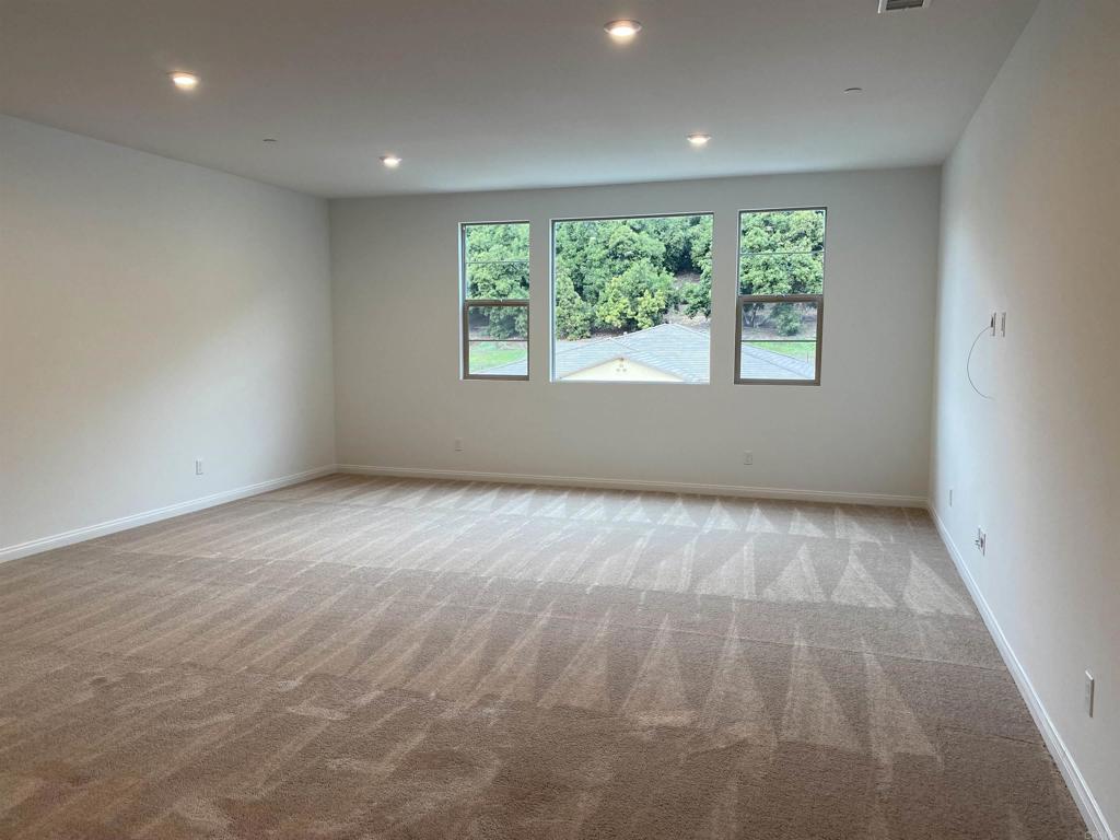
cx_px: 560
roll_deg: -0.2
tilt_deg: -4.7
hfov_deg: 67.3
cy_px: 420
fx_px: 841
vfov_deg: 53.1
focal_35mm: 26
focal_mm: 4.25
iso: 100
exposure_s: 1/120
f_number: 1.8
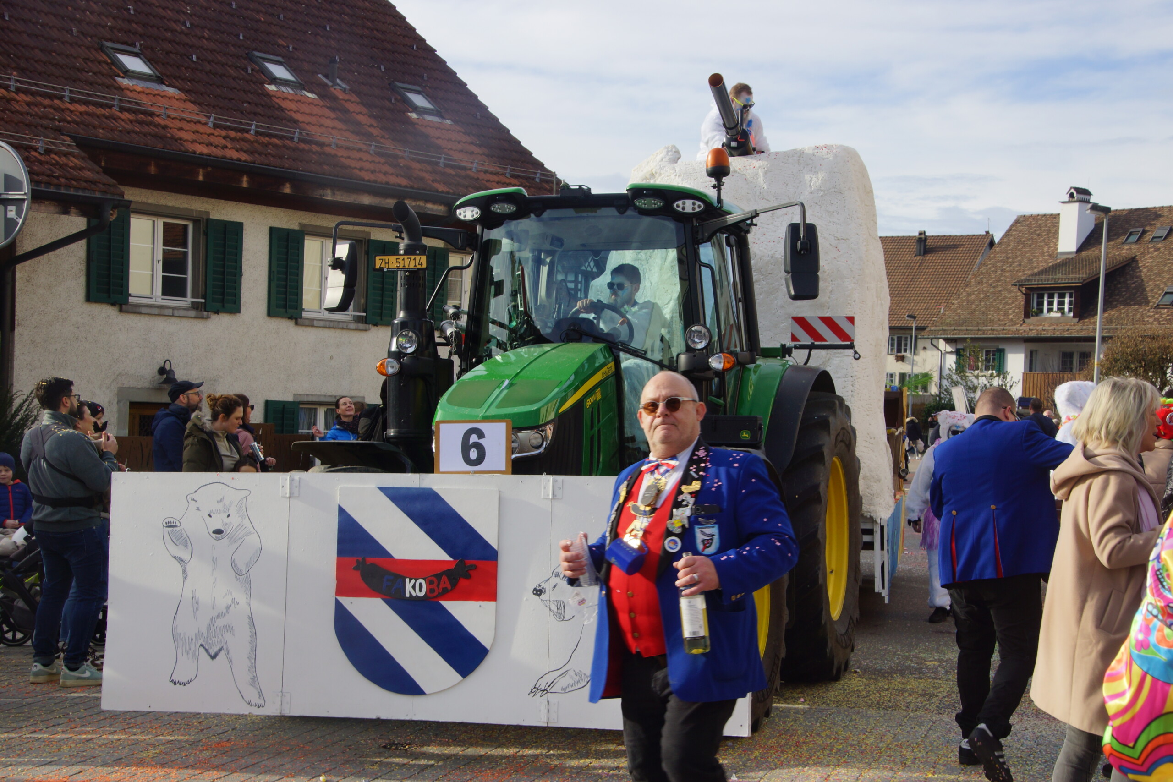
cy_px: 391
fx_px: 1711
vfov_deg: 25.8
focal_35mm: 52
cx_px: 586
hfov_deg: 37.8
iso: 100
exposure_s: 1/100
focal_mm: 35
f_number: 13
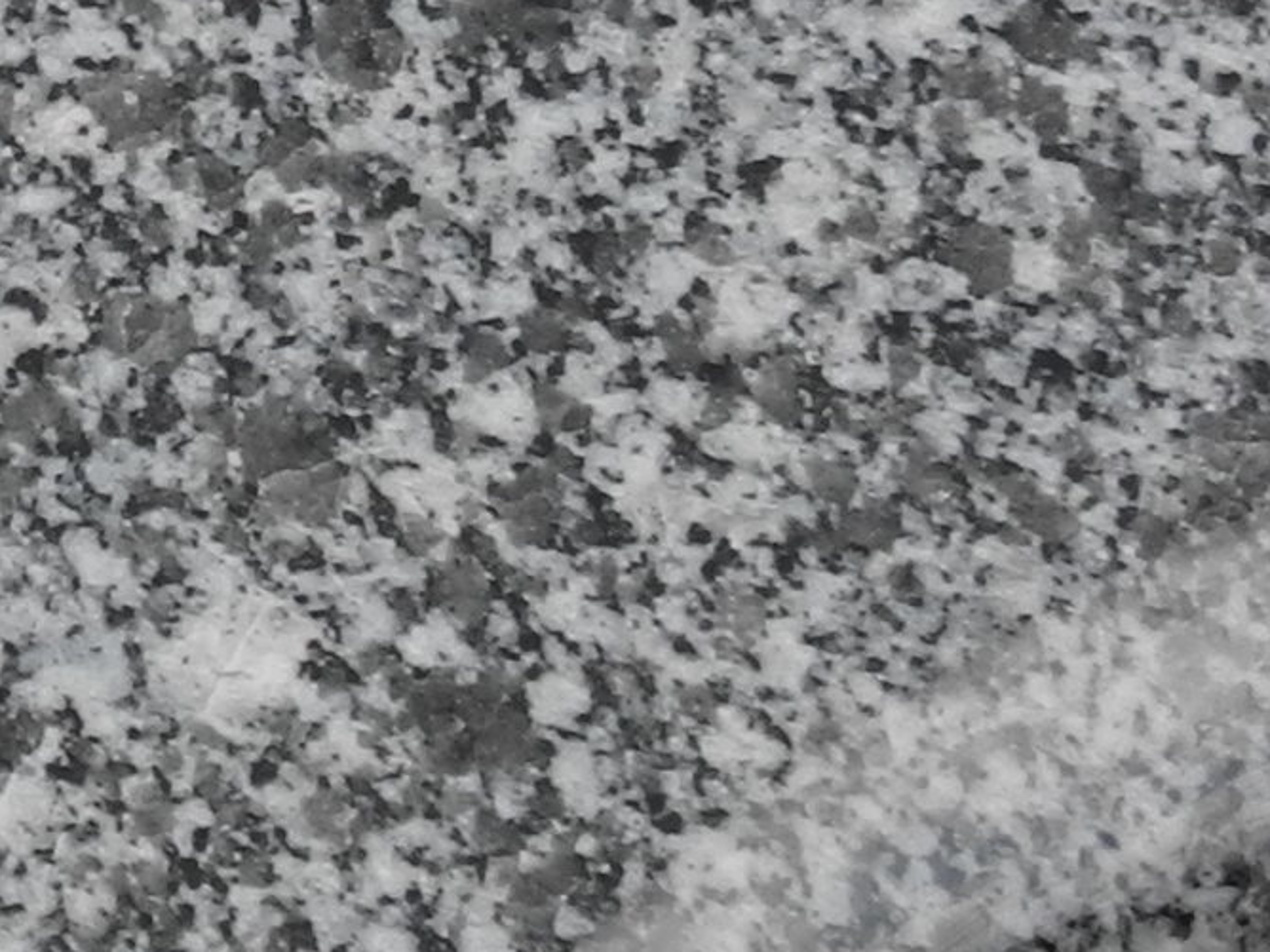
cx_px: -2040
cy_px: -1248
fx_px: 17023
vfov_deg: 3.2
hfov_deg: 4.2
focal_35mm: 464
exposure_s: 1/640
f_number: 4
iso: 100
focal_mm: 18.1
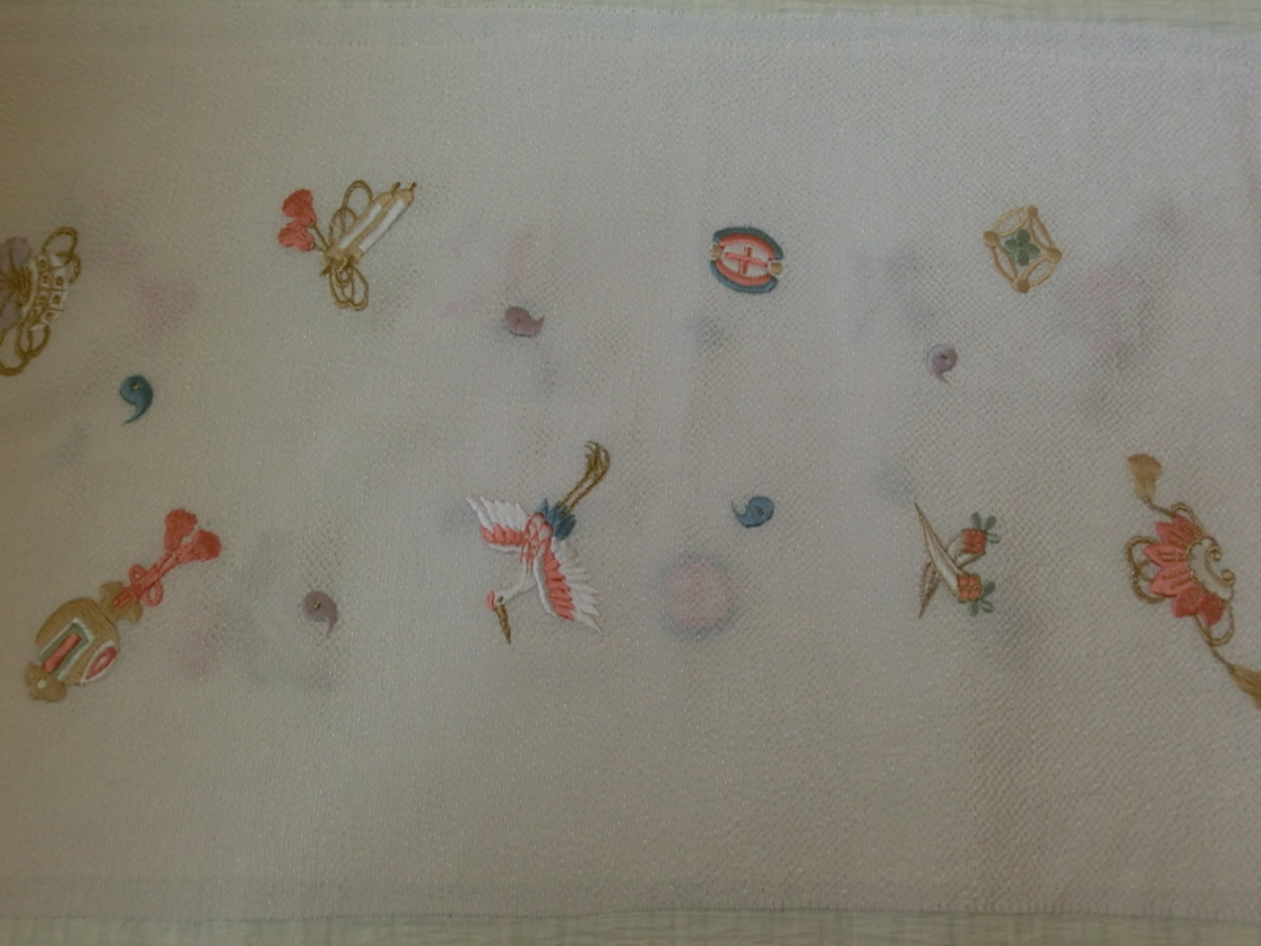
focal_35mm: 37
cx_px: 630
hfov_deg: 50.1
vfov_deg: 38.7
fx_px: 1348
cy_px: 473
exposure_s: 1/60
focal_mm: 6.61
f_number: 3.9
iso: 125
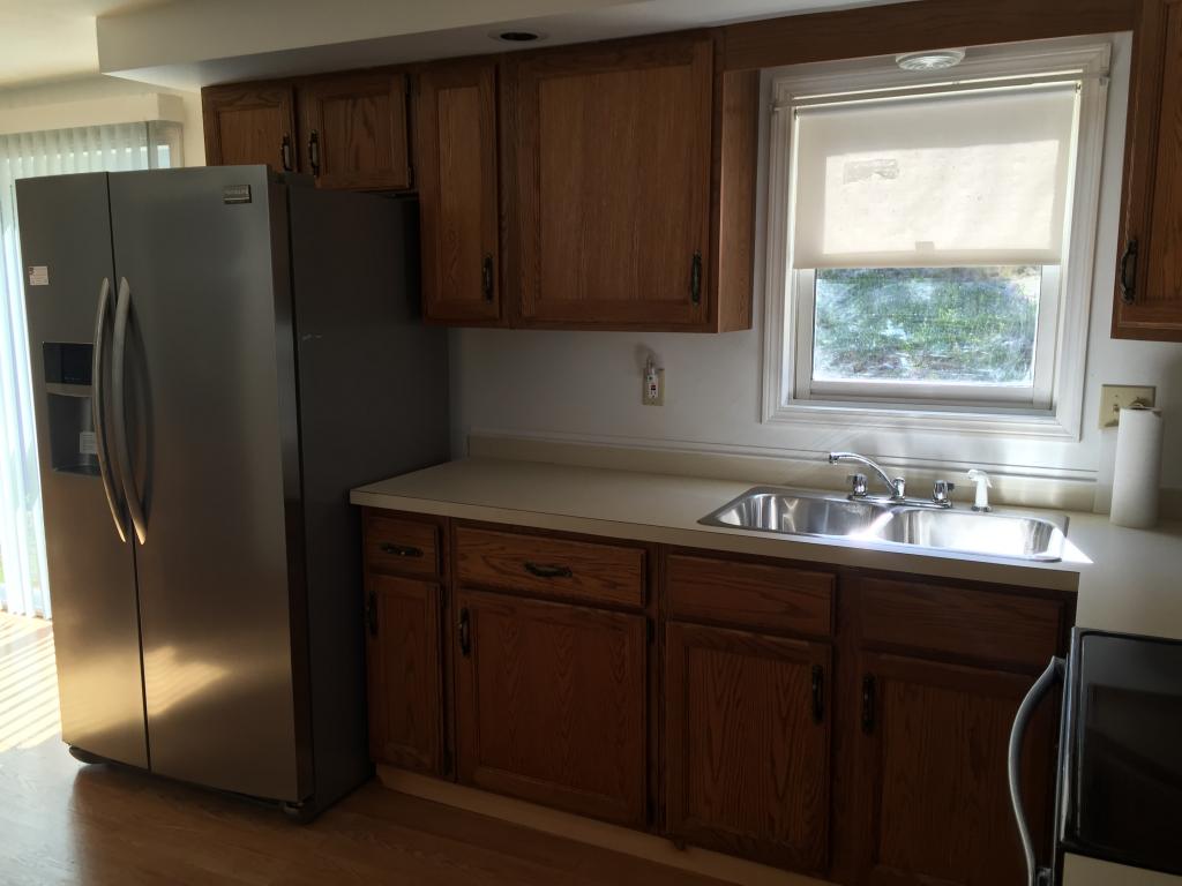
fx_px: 990
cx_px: 591
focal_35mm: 29
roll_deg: -0.3
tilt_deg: -8.0
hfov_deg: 61.7
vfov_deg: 48.2
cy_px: 443
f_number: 2.2
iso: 32
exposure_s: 1/120
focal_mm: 4.15
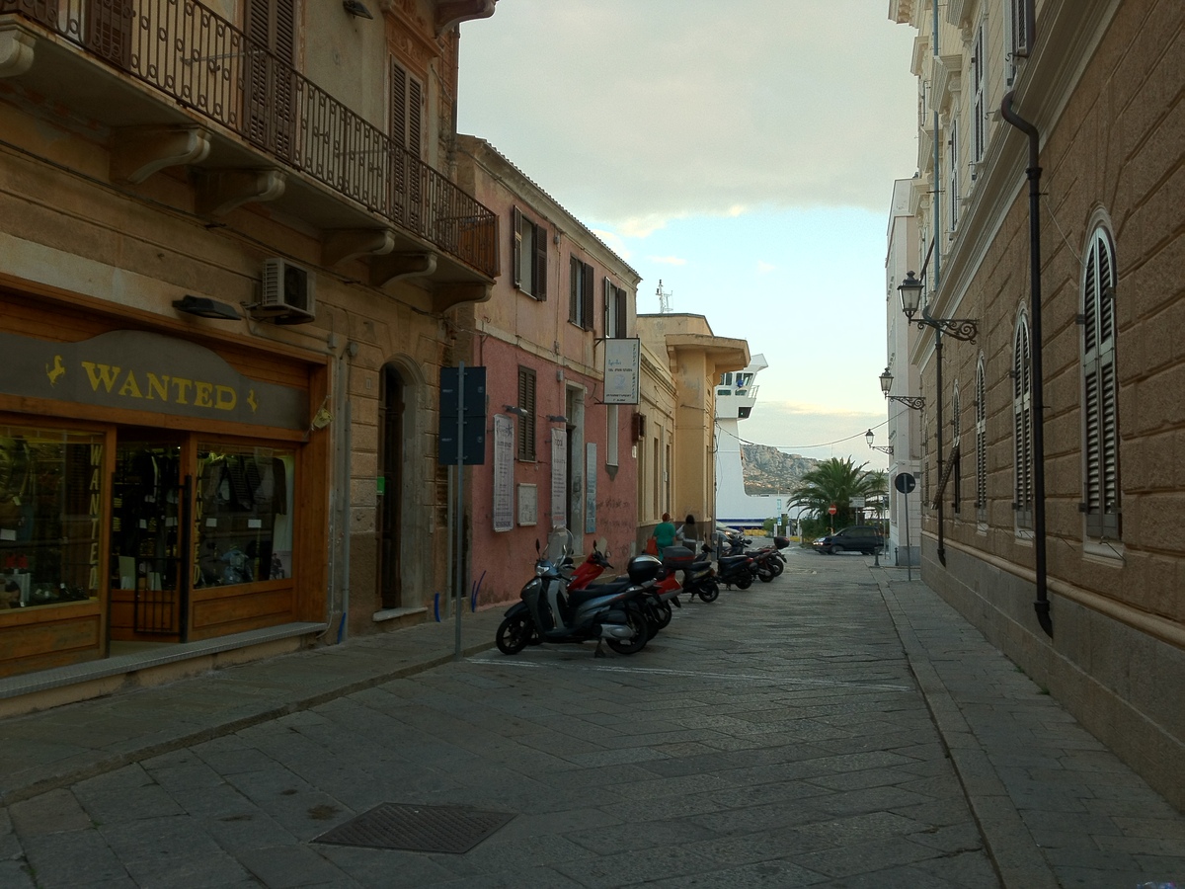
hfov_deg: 52.6
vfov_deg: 40.7
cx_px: 592
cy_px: 444
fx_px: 1198
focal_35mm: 35
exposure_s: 1/120
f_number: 2.4
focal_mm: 4.28
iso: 100
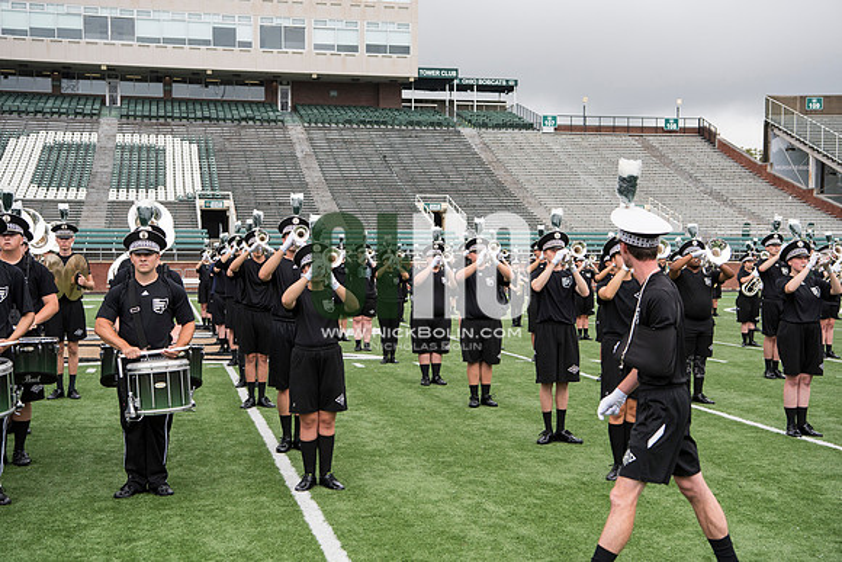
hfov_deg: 38.2
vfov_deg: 26.0
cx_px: 421
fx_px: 1216
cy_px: 281
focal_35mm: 52
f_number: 5.6
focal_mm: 52
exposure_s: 1/1600
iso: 640
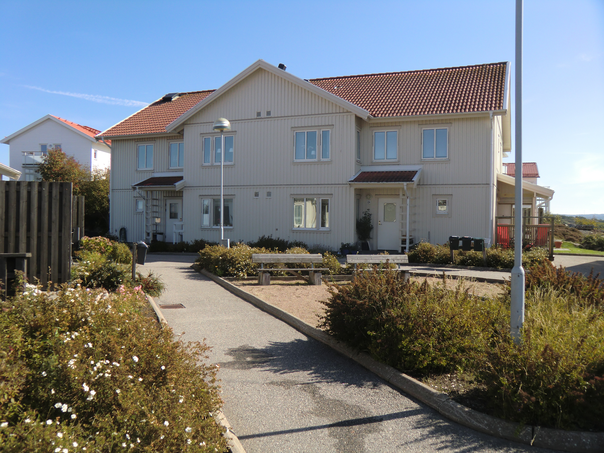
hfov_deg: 61.7
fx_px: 506
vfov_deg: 48.2
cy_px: 226
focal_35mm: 29
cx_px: 302
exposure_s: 1/640
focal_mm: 5.2
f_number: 3.5
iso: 64
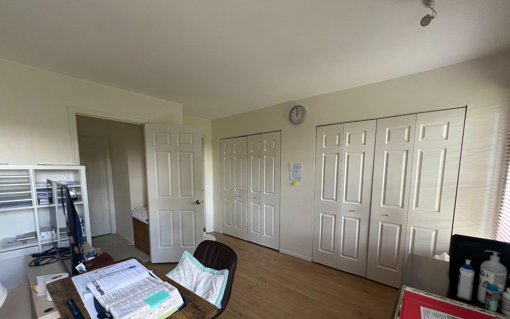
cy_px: 193
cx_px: 258
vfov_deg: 77.6
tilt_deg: -7.8
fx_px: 195
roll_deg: +0.1
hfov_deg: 105.3
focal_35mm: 14
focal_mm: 1.57
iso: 250
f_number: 1.8
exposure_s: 1/87
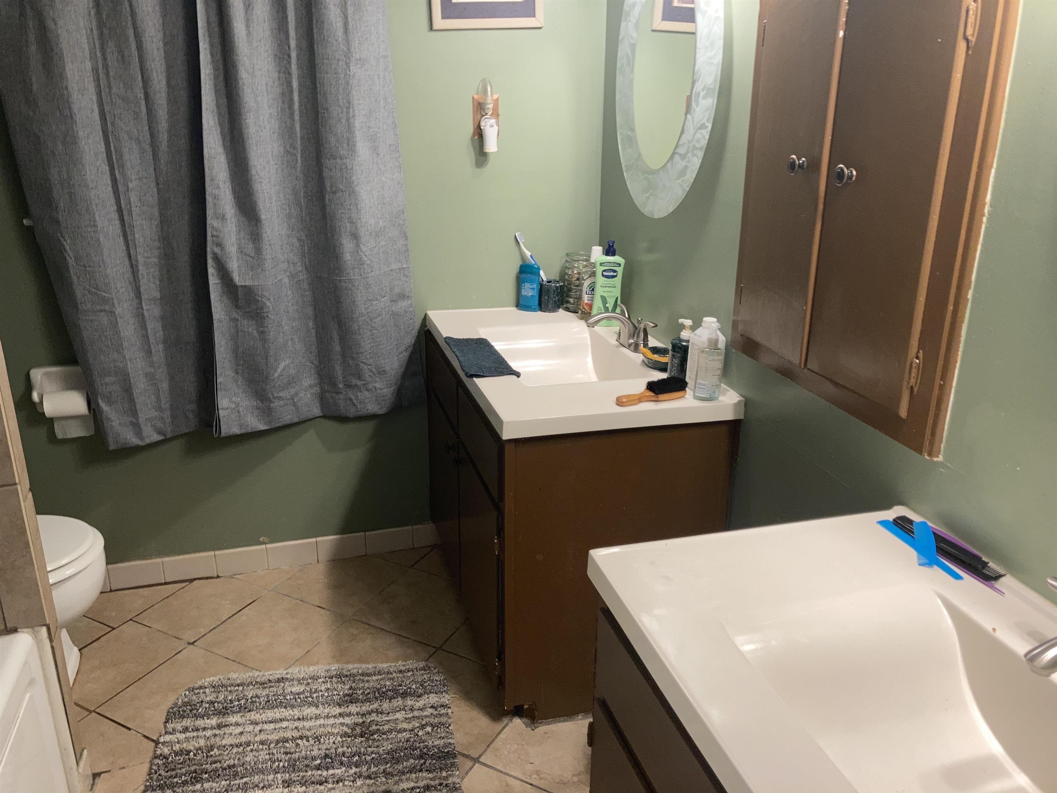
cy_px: 396
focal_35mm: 28
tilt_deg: -18.6
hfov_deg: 63.4
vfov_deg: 49.7
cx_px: 528
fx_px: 855
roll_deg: +0.4
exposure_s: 1/15
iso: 32
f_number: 1.8
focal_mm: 3.99
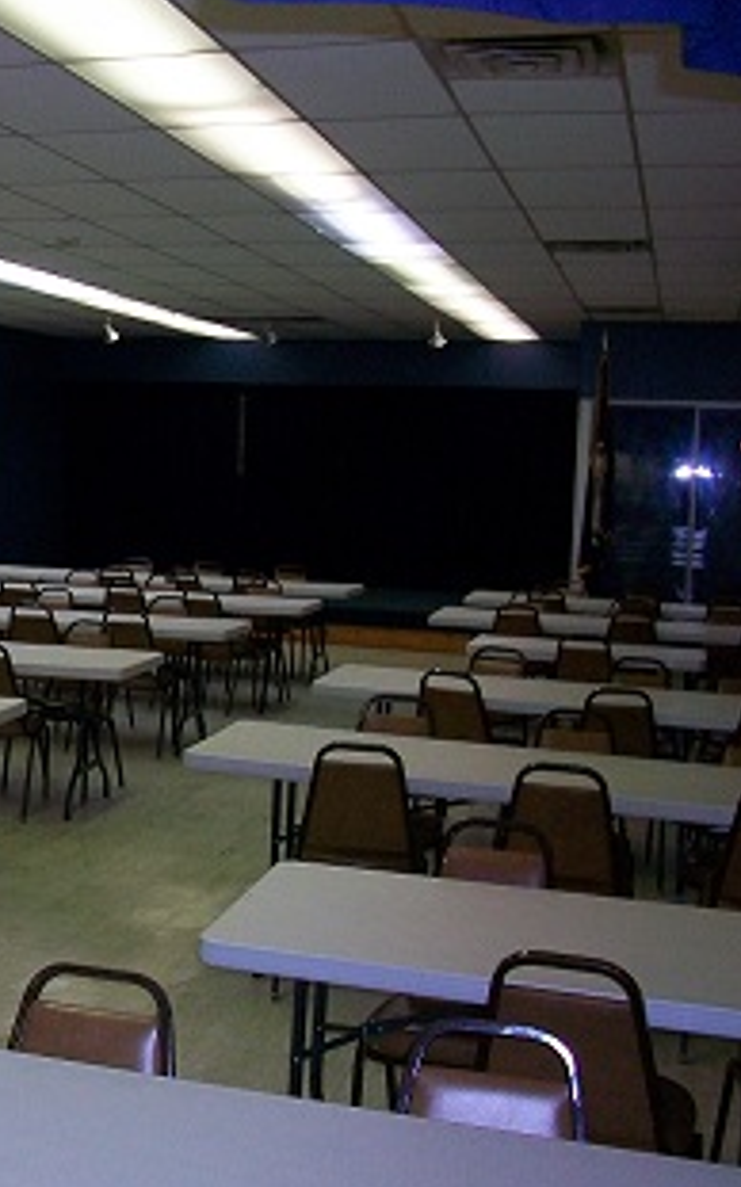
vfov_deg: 40.3
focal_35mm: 50
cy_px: 645
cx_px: -88
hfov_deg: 24.0
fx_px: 1618
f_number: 2.8
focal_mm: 5.7
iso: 160
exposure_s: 1/60
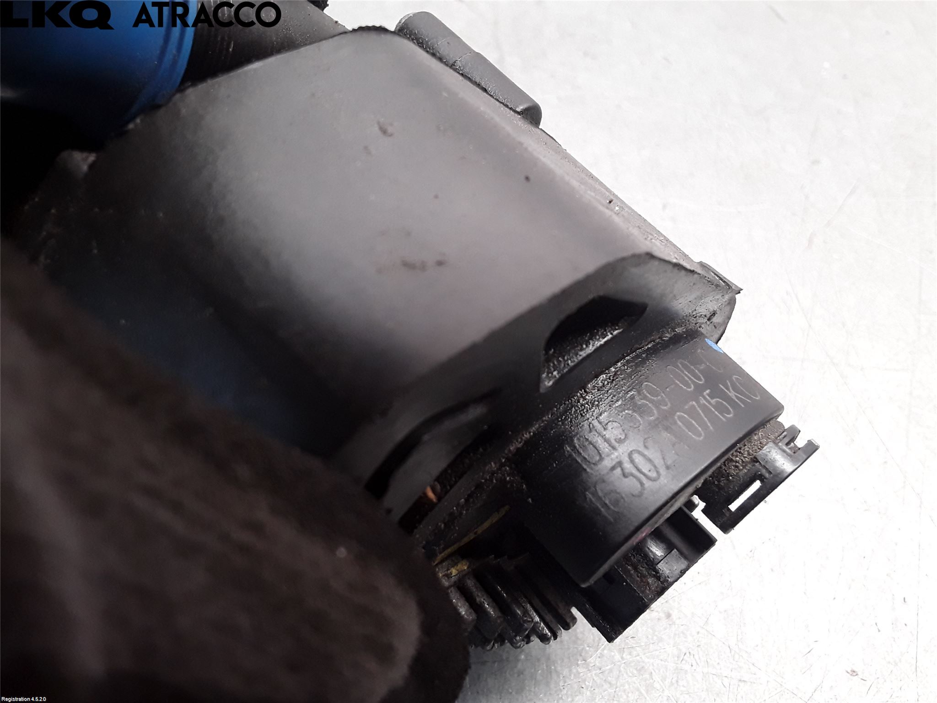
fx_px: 758
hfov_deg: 63.4
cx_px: 468
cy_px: 352
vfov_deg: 49.7
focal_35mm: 28
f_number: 1.9
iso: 100
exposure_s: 1/50
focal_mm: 2.91
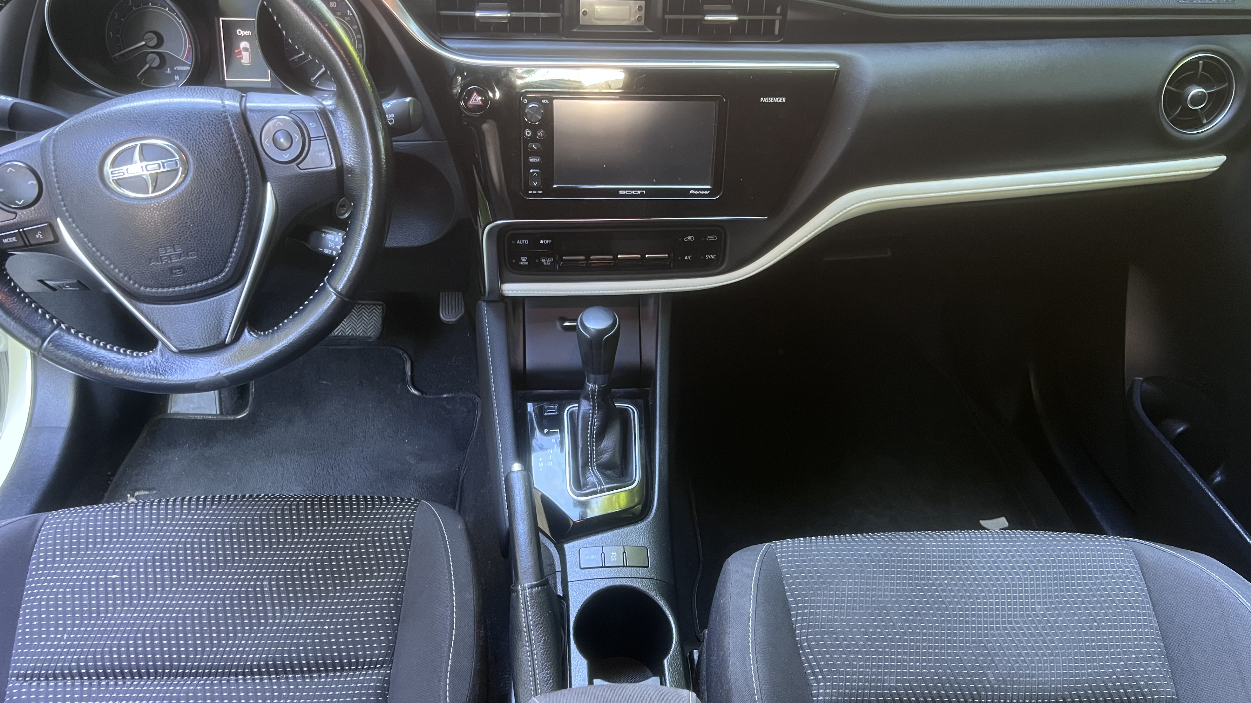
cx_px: 613
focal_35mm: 29
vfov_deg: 40.2
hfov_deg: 66.1
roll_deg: -0.3
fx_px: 962
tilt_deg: -31.0
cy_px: 347
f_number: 1.5
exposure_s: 1/60
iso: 400
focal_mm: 5.7
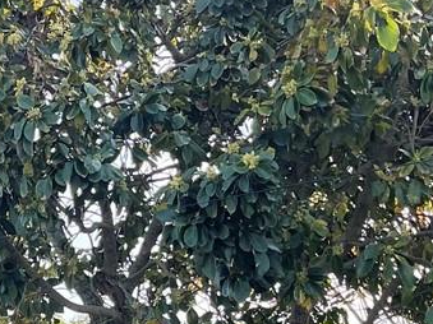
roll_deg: -0.5
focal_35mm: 118
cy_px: 593
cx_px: -57
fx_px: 1476
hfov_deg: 16.2
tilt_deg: -0.3
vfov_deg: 11.6
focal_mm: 5.1
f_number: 1.6
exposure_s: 1/713
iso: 32
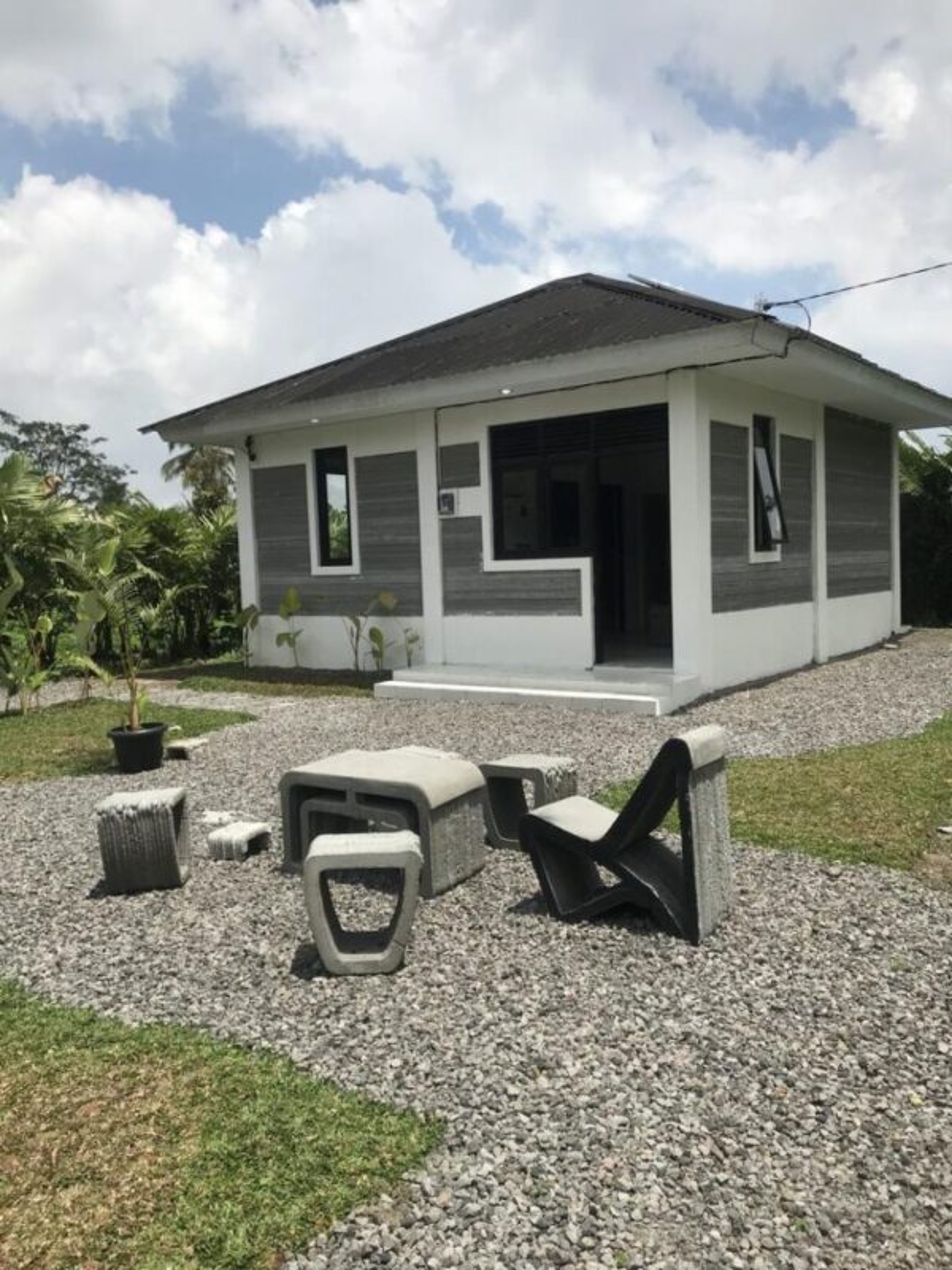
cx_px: 476
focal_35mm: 28
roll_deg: +2.0
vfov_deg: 63.4
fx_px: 1027
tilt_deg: -3.4
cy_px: 635
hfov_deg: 49.7
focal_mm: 3.99
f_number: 1.8
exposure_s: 1/4808
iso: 20
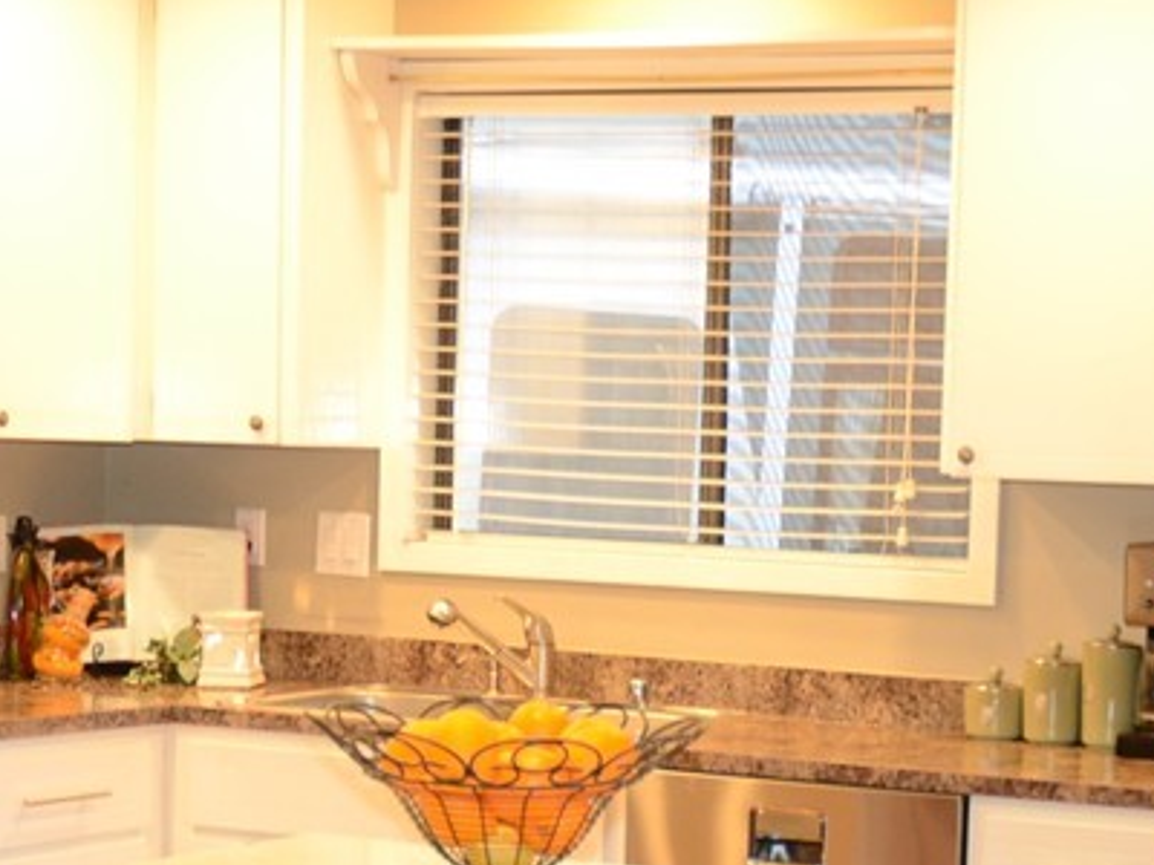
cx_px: 829
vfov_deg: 15.6
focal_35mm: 94
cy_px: 751
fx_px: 3134
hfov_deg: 20.7
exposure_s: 1/30
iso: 500
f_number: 4
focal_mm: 24
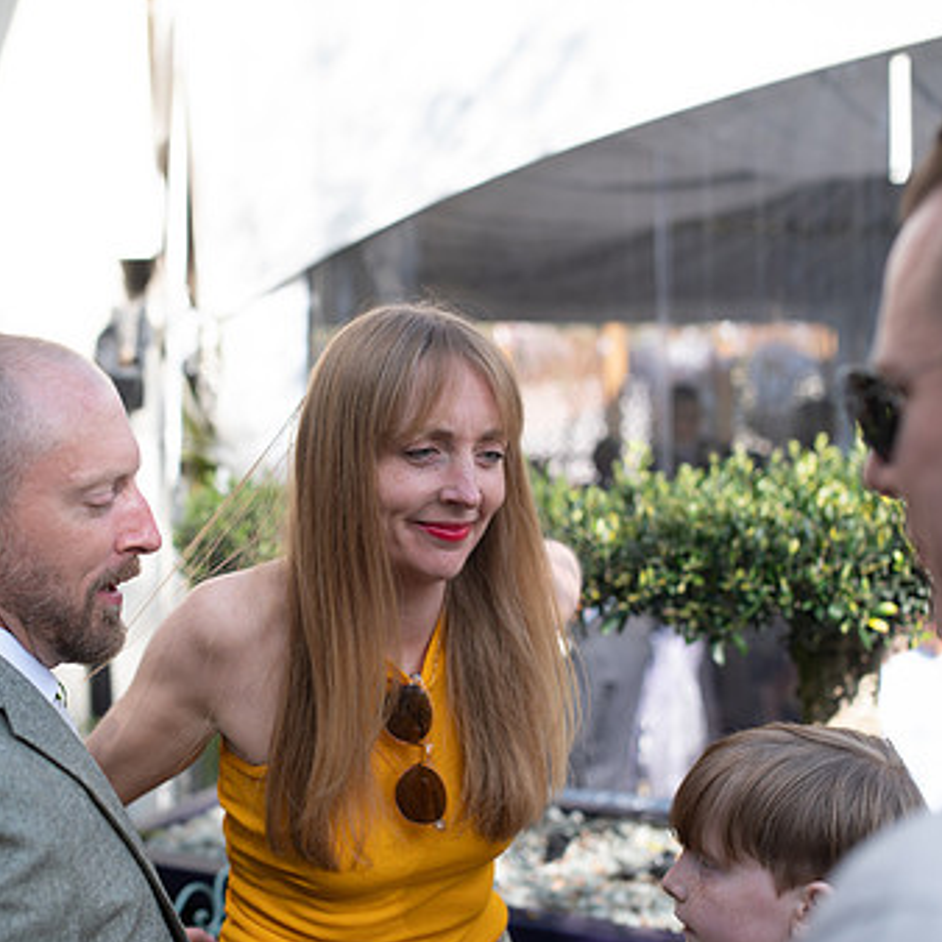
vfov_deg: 33.4
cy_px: 532
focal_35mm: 51
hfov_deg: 33.3
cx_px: 401
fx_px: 1570
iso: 100
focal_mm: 35
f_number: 2.5
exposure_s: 1/800
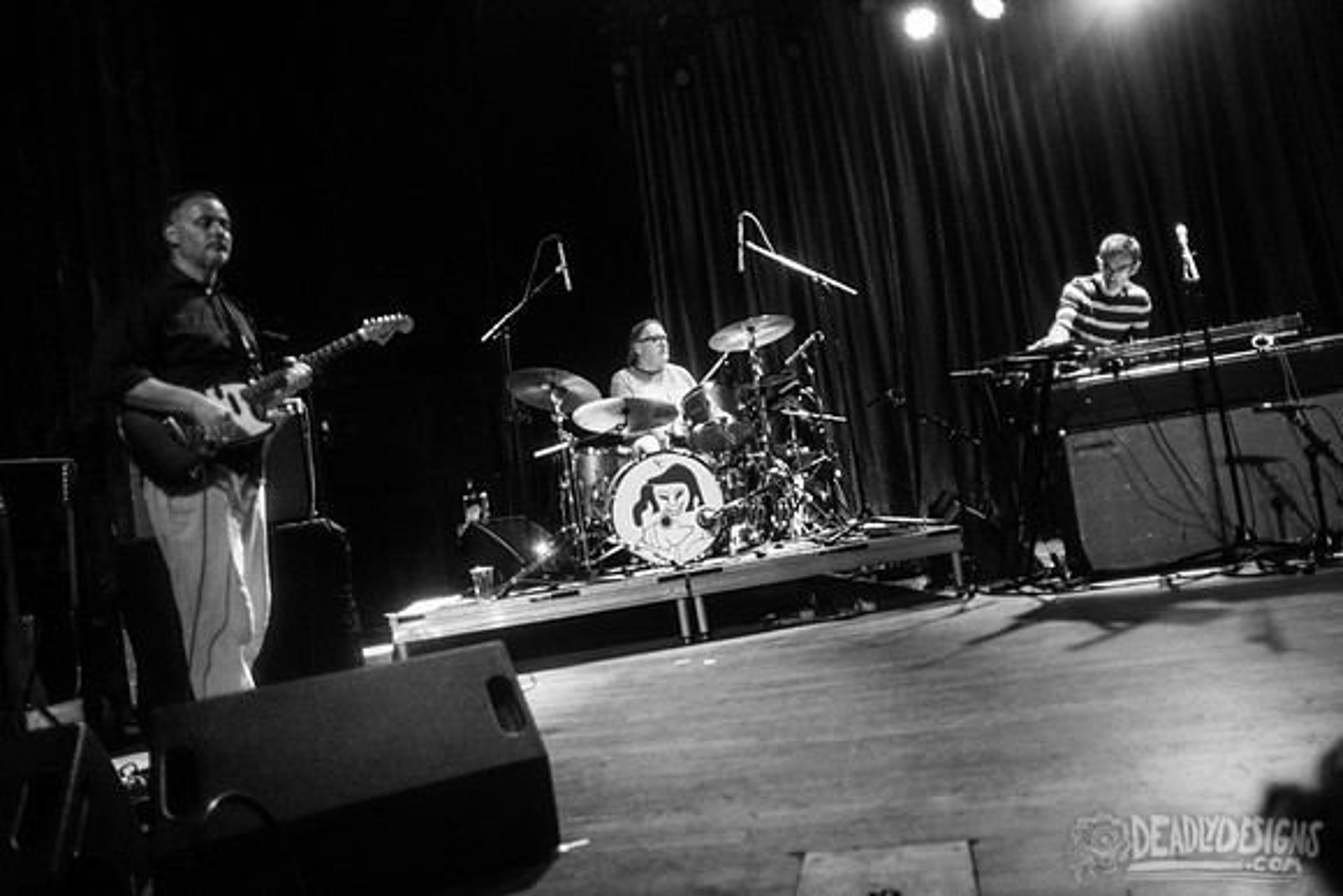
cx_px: 672
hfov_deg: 75.5
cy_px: 442
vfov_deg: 54.7
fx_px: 867
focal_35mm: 23
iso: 3200
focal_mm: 20
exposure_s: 1/250
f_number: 3.2
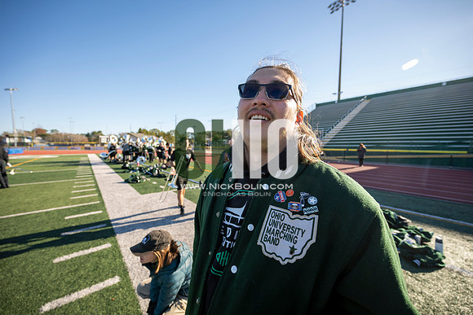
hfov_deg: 104.2
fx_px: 184
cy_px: 158
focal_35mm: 14
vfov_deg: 81.2
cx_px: 236
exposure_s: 1/800
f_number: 4
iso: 250
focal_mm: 14
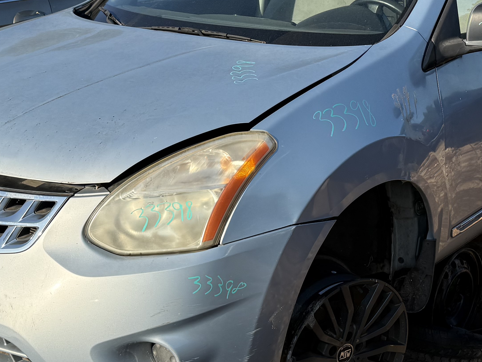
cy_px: 178
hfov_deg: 30.7
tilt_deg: -7.8
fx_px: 877
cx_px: 258
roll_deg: +7.2
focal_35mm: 63
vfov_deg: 23.3
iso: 80
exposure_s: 1/2232
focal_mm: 6.76
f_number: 1.78
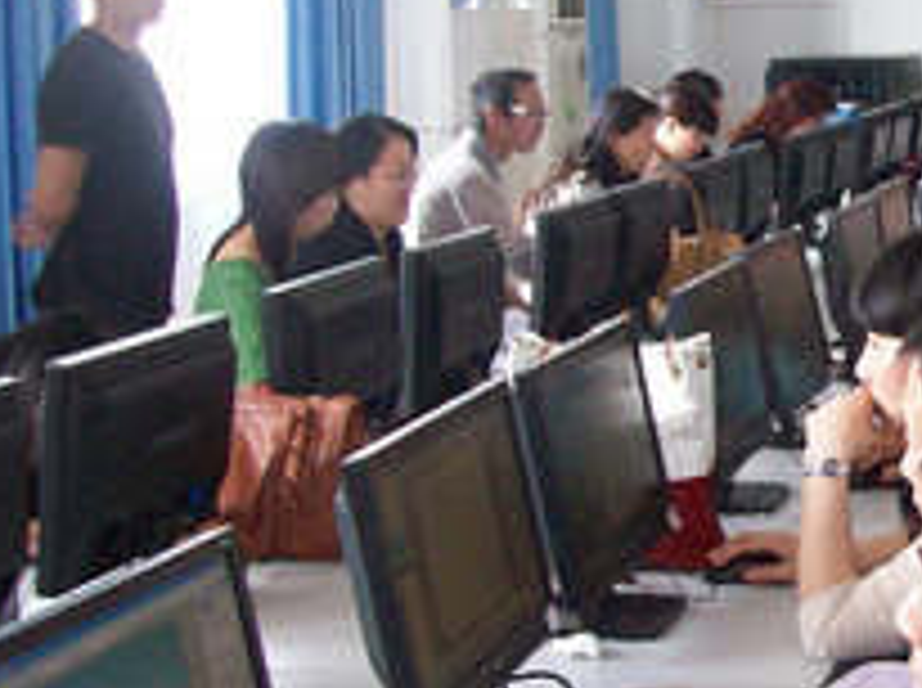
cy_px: 313
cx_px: 989
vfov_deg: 16.7
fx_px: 2340
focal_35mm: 88
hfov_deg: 21.3
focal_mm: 6
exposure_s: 1/64
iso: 200
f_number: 2.7
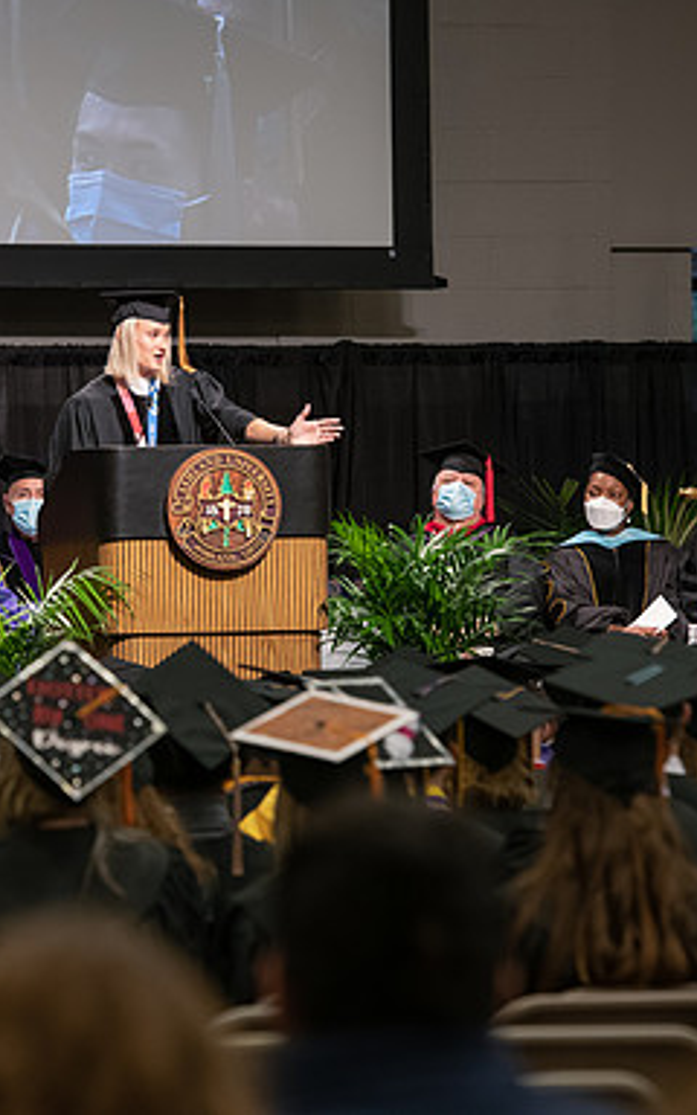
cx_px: 134
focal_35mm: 262
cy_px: 556
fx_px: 7963
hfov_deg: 5.0
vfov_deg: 8.0
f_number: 5
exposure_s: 1/200
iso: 1600
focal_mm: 170
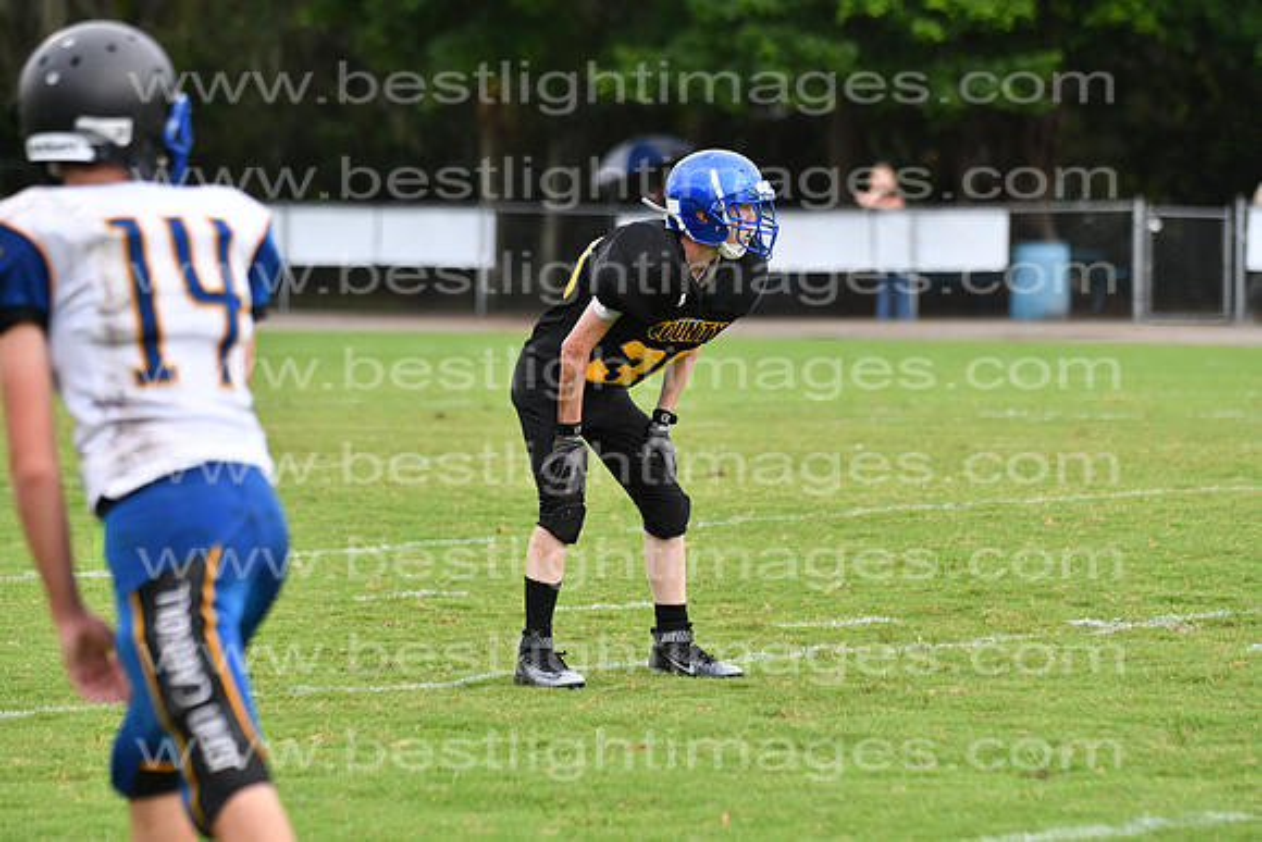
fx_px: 7363
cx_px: 631
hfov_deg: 9.8
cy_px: 421
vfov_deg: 6.5
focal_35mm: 210
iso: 800
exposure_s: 1/3200
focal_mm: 140
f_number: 3.5
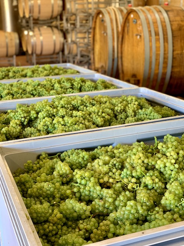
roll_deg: +1.8
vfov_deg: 36.8
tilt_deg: -16.8
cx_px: 92
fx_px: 369
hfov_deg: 28.0
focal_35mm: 52
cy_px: 123
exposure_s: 1/60
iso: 160
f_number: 2.4
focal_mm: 6
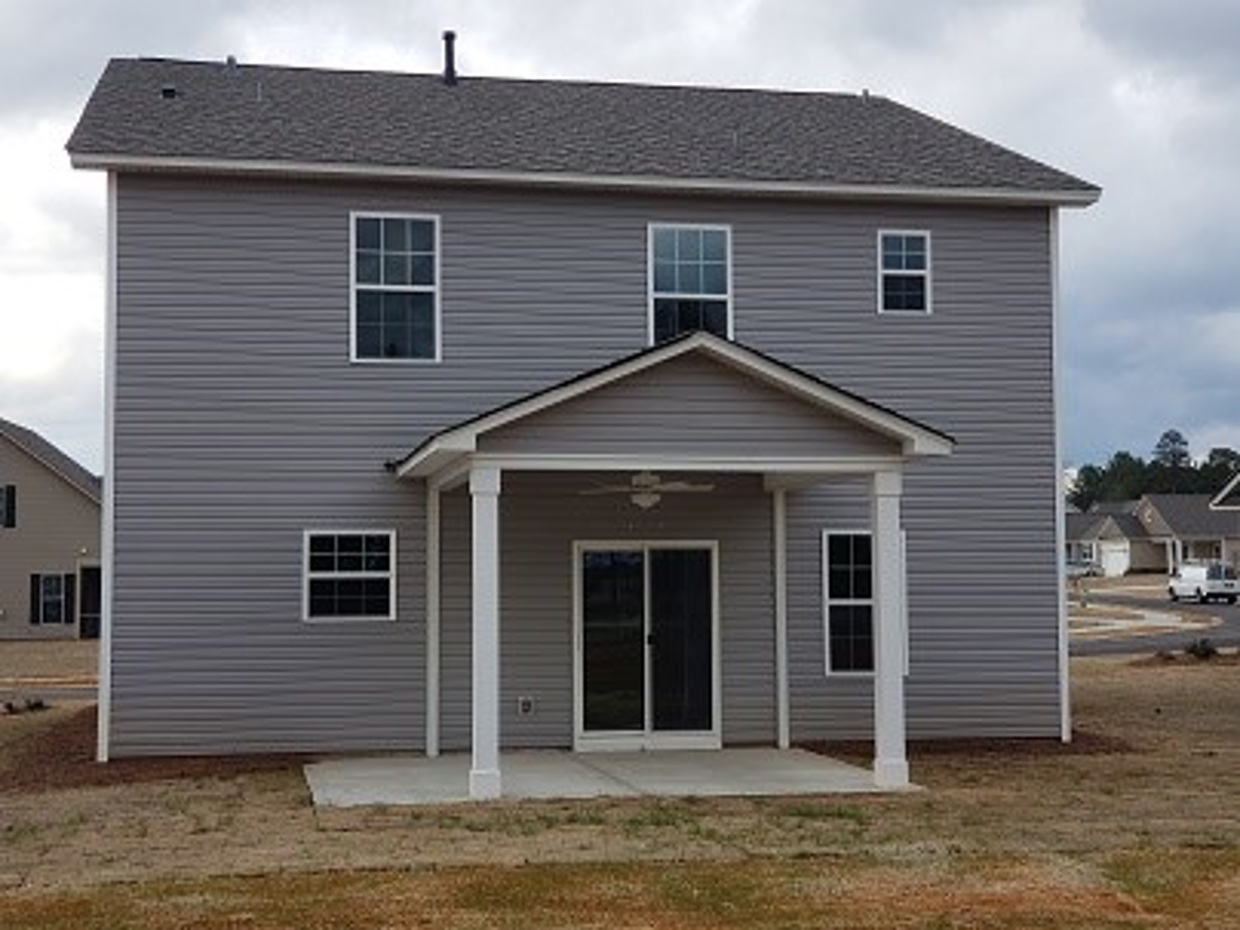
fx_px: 1863
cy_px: 465
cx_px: 620
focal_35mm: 52
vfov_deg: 28.0
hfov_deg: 36.8
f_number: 2.4
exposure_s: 1/395
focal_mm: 6
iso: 32
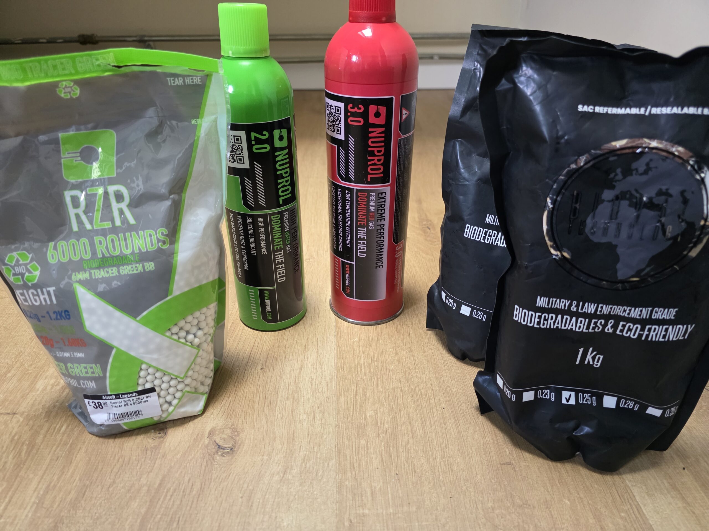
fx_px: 471
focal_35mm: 23
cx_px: 354
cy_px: 266
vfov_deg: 58.9
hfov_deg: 73.9
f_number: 1.7
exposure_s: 1/120
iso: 1000
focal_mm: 6.3
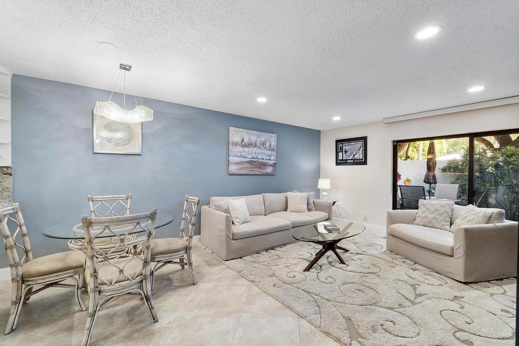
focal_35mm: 15
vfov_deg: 77.3
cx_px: 260
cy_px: 173
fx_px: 216
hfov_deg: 100.4
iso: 160
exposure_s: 1/2.5
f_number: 11
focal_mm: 10
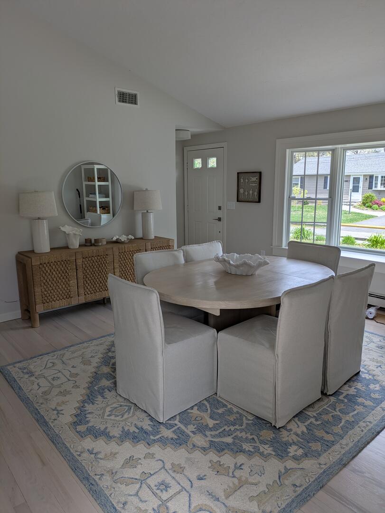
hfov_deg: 54.9
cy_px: 256
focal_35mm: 25
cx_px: 192
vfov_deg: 69.4
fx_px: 370
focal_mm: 5.43
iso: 40
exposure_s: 1/257
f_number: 1.89
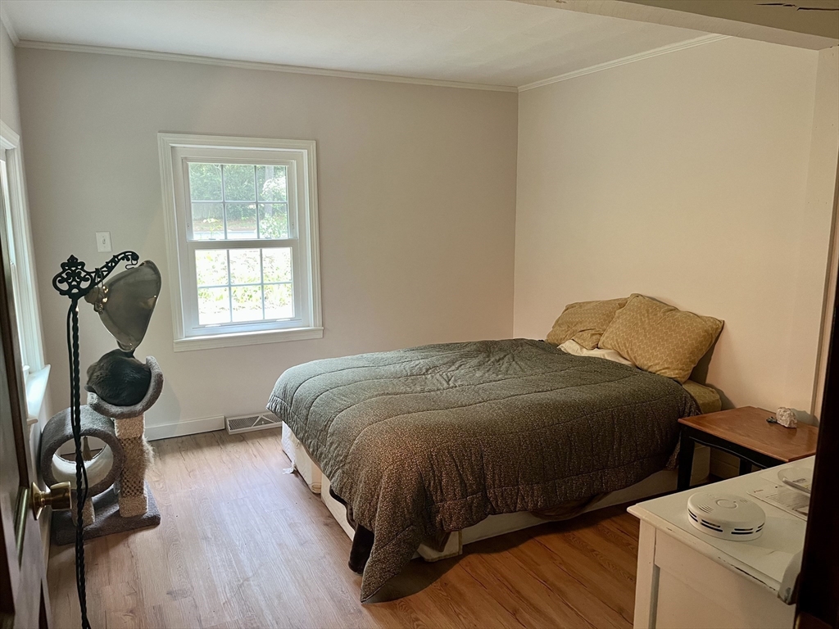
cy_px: 314
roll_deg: -0.1
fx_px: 630
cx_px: 420
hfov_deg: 67.3
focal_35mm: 26
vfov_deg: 53.1
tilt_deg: -10.3
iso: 200
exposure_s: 1/60
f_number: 1.6
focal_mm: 5.1
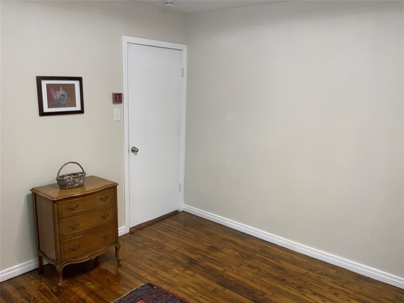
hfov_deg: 61.7
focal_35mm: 29
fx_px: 338
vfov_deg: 48.2
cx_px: 202
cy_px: 152
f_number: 1.8
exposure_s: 1/60
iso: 100
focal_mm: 3
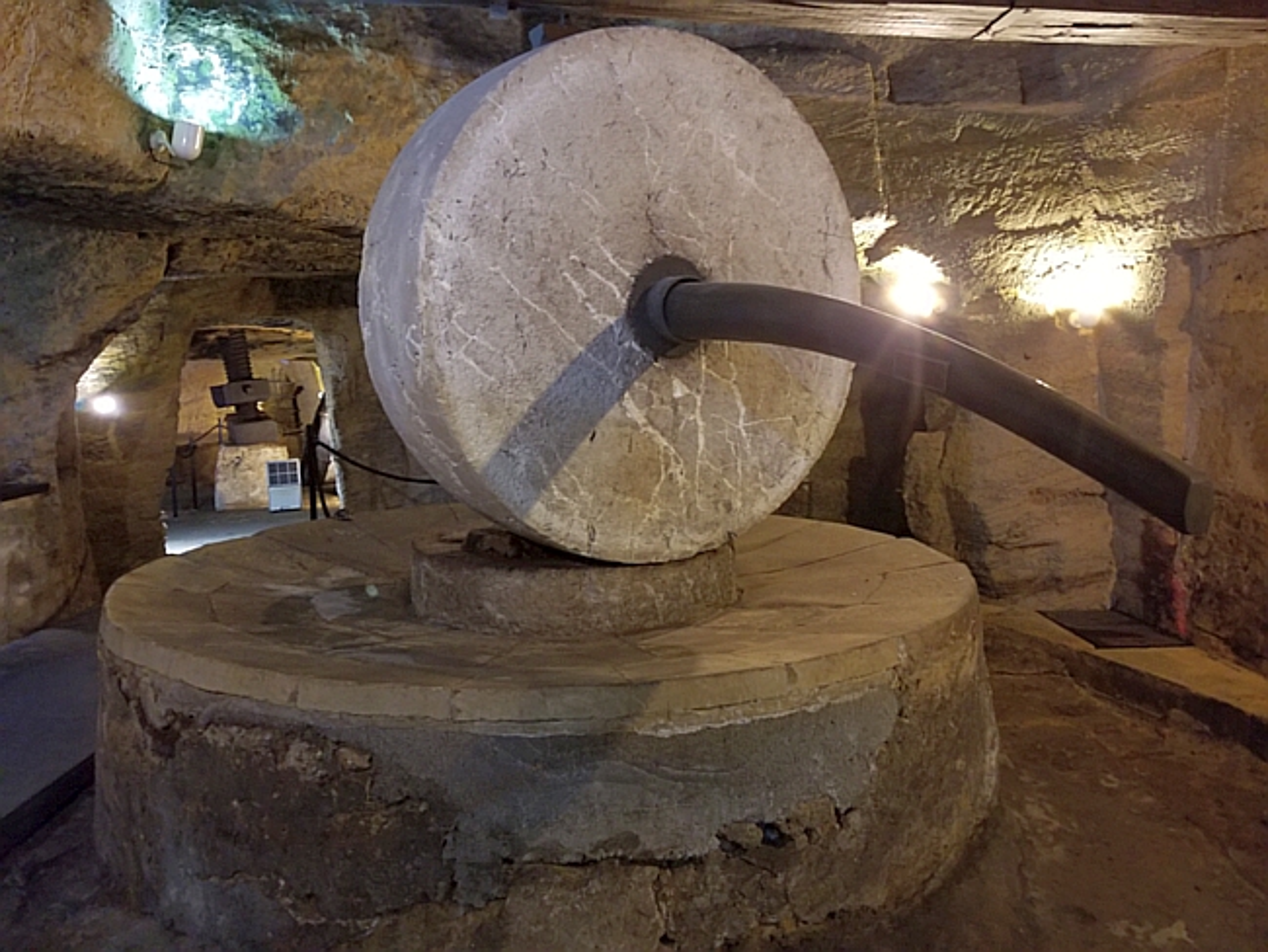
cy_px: 476
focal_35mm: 26
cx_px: 634
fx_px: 953
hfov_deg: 67.3
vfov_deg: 53.1
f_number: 1.7
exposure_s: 1/10
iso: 320
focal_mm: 4.25
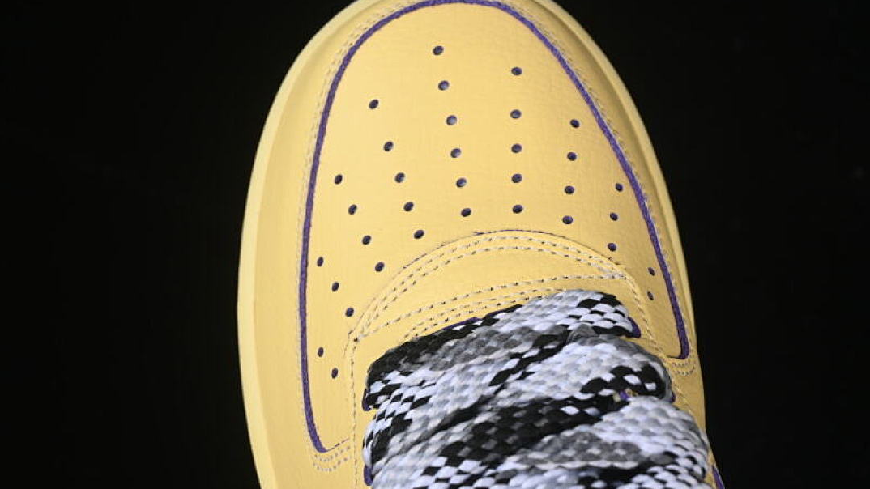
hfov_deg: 26.9
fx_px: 1822
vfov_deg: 15.3
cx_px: 435
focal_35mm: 79
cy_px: 235
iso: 160
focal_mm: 50
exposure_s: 1/80
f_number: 7.1
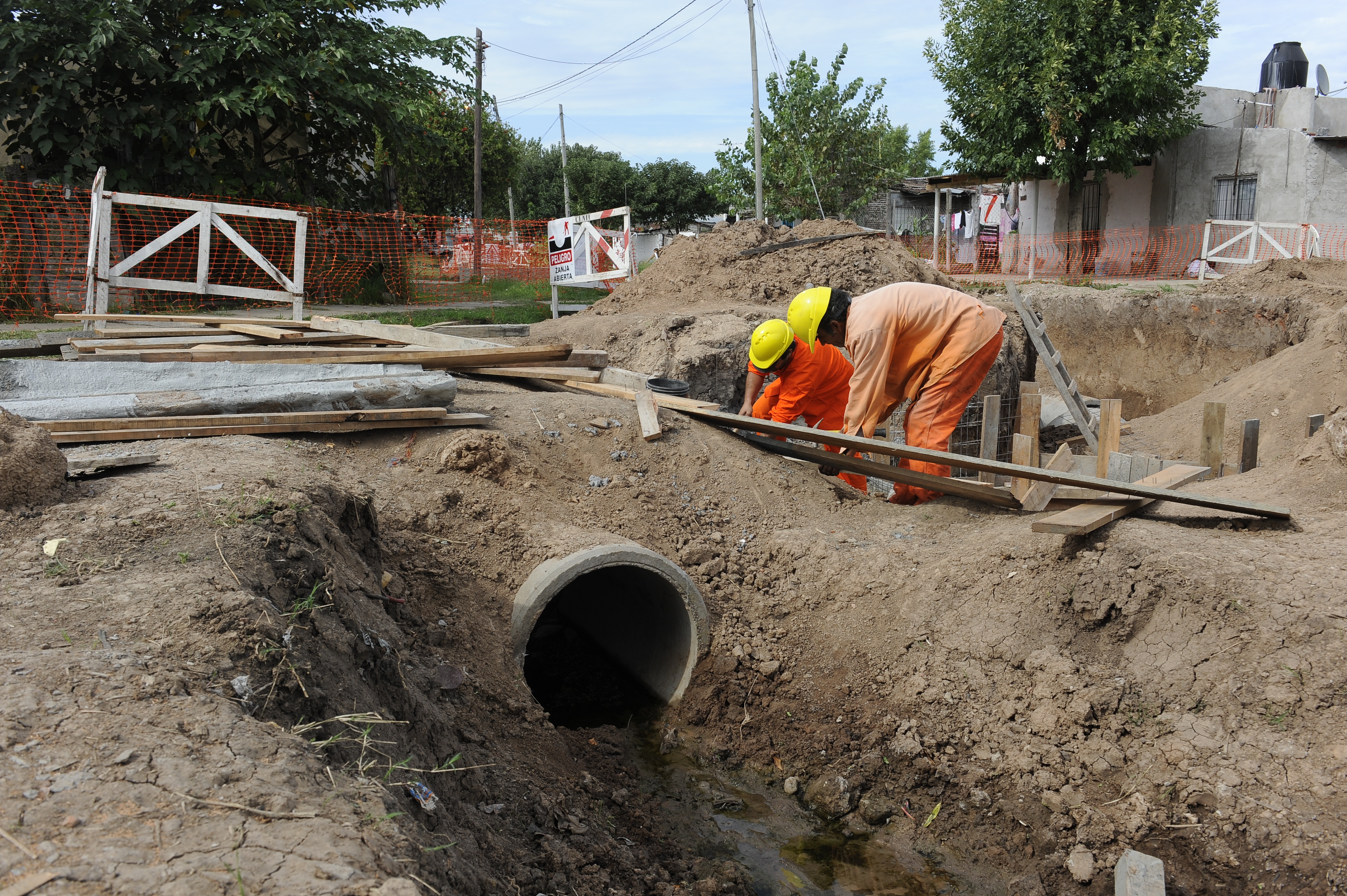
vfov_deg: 44.9
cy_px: 448
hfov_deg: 63.7
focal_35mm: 29
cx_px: 674
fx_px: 1084
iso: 400
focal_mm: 29
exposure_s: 1/500
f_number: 8
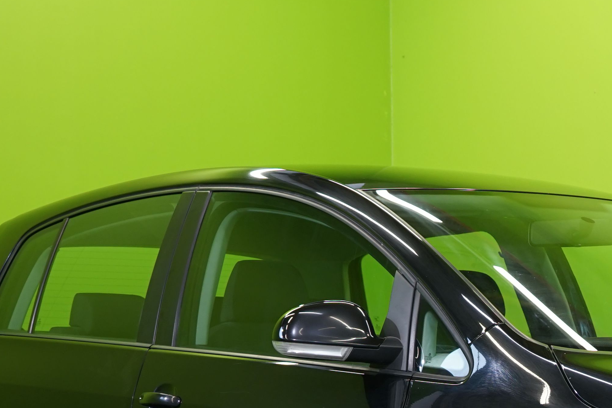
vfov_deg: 11.6
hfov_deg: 17.4
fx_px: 1972
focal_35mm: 116
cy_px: 462
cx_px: 557
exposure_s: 1/30
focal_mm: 39
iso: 400
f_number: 5.6
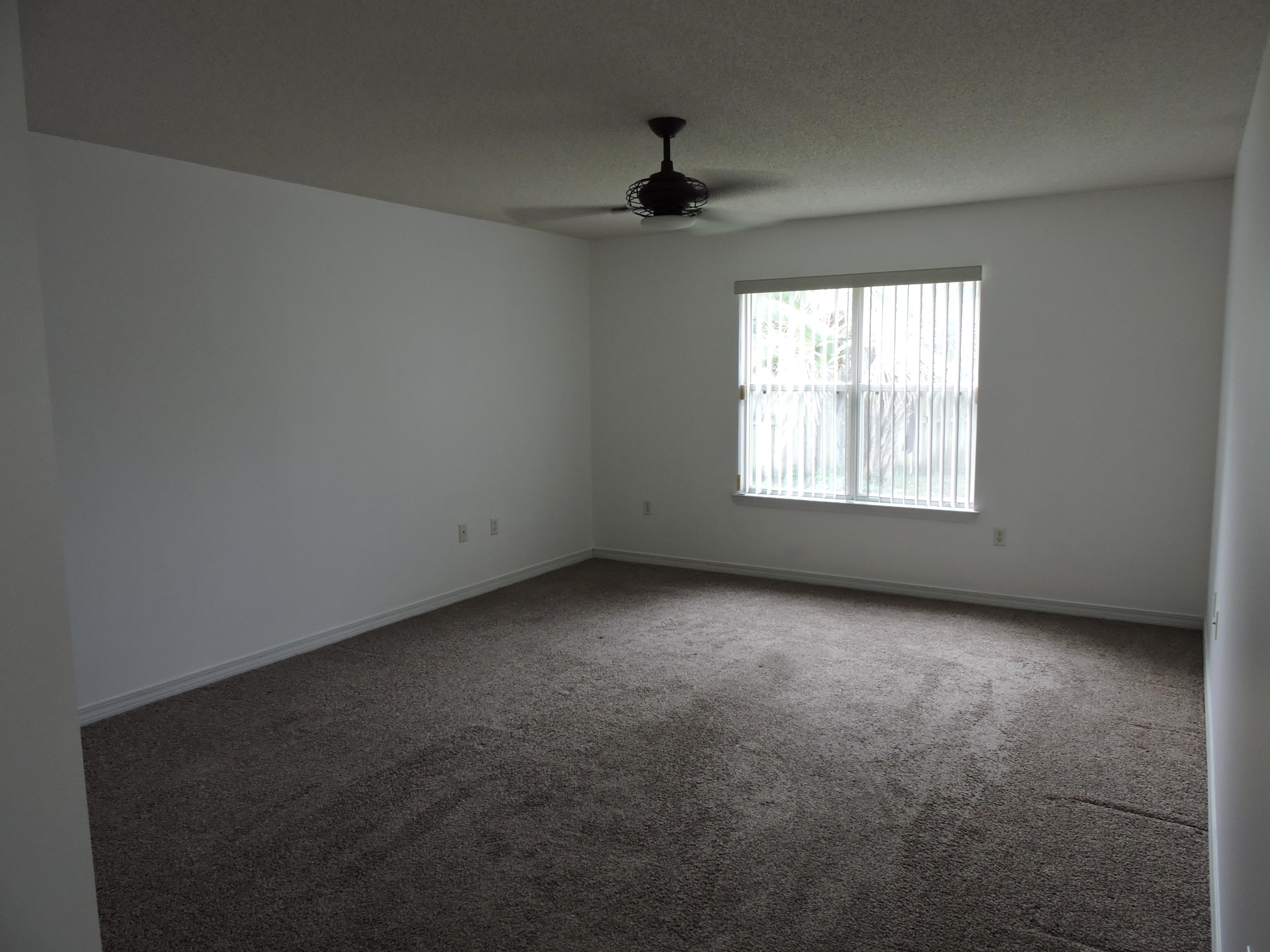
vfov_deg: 56.8
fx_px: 881
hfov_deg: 71.6
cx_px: 635
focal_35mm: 24
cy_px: 476
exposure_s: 1/30
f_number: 3.3
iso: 140
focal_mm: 4.3
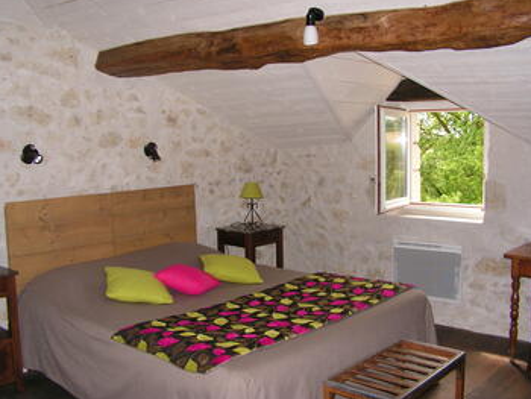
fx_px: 568
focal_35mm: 37
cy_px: 196
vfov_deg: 38.7
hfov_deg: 50.1
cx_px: 261
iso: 100
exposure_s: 1/250
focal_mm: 6
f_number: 3.2
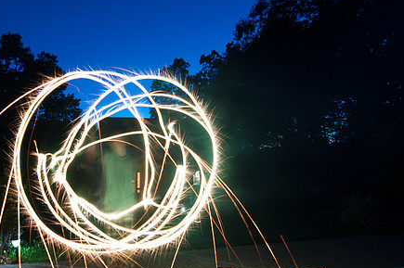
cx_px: 158
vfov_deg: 57.1
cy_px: 140
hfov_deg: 77.6
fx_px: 247
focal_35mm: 22
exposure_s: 5
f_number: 2.8
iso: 200
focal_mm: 11
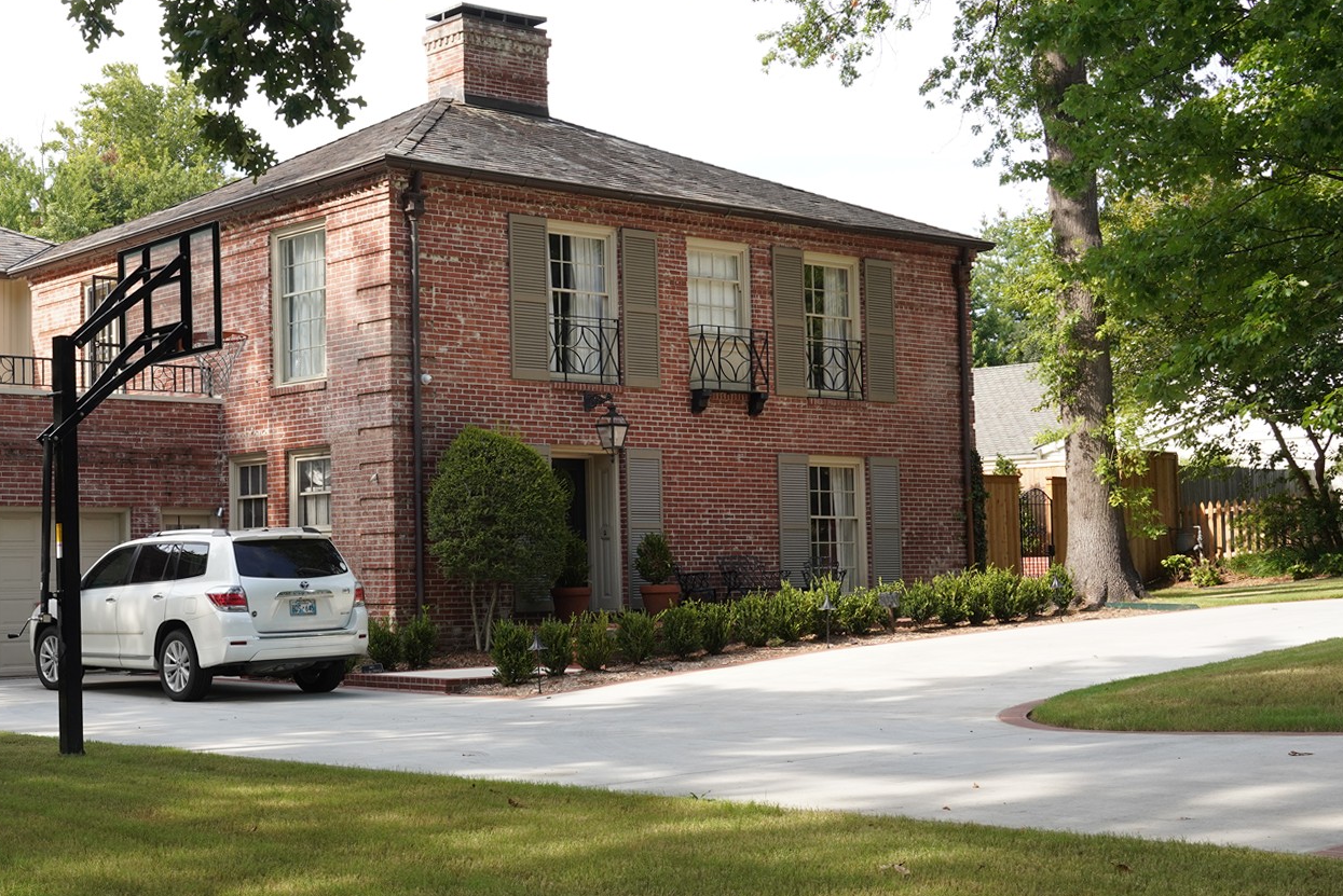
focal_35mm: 53
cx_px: 304
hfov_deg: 36.5
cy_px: 449
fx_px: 1978
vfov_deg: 25.5
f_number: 13
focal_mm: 33
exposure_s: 1/100
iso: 400
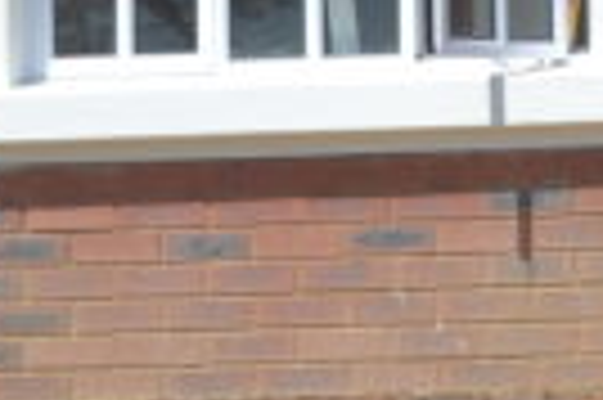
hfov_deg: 6.5
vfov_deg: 4.4
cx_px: 1210
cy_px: -306
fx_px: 5186
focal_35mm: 310
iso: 100
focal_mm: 46
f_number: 7.1
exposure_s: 1/200
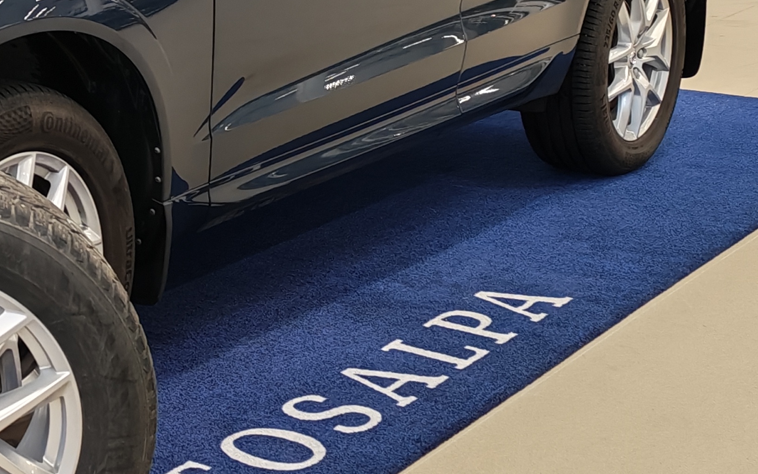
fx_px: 1818
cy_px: 94
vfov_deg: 14.8
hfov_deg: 22.5
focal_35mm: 88
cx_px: -34
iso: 320
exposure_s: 1/100
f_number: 1.9
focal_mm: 6.12
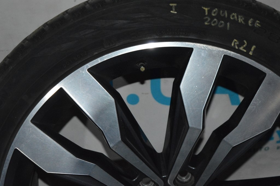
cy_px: 93
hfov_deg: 24.6
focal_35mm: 82
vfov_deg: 16.5
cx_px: 140
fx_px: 641
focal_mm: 55
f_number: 5.6
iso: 3200
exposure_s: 1/60
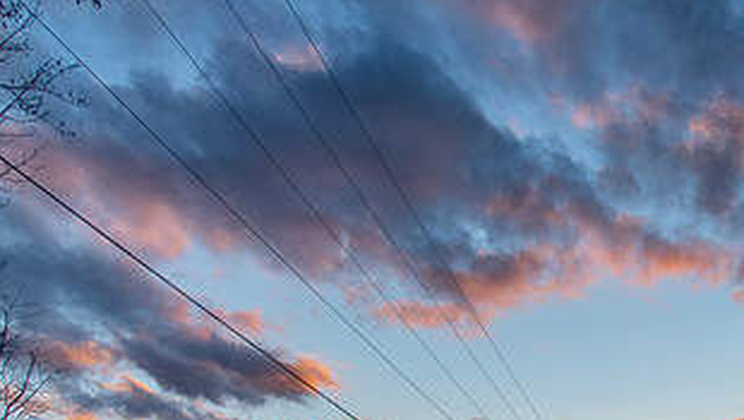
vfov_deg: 24.5
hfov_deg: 40.7
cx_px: 653
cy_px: 402
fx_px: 928
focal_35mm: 47
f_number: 7.1
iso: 100
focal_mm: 24
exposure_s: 1/200
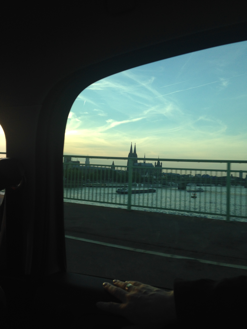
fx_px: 314
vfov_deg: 55.4
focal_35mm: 33
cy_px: 164
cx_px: 124
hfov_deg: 42.9
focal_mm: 4.12
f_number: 2.4
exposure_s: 1/369
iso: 50
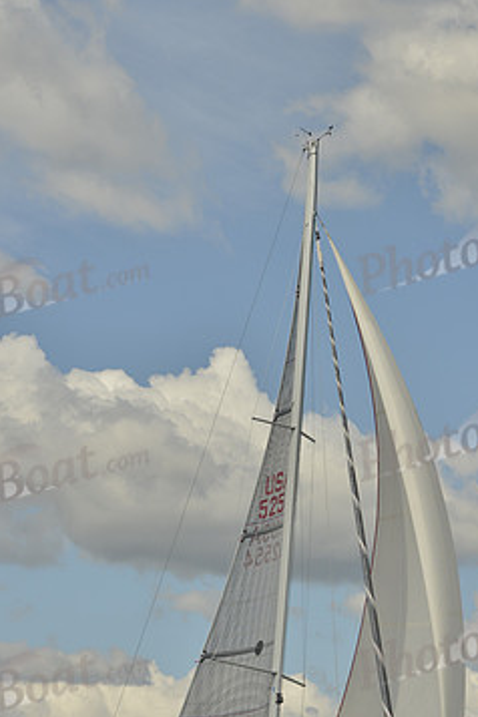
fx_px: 2748
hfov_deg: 9.9
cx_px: 254
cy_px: 562
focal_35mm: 138
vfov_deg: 14.8
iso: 200
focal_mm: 85
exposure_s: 1/640
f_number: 7.1
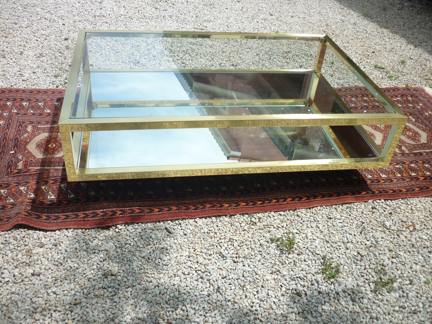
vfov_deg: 42.9
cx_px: 216
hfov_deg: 55.4
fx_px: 412
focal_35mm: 33
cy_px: 162
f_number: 8
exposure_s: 1/125
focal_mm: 5.5
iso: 80
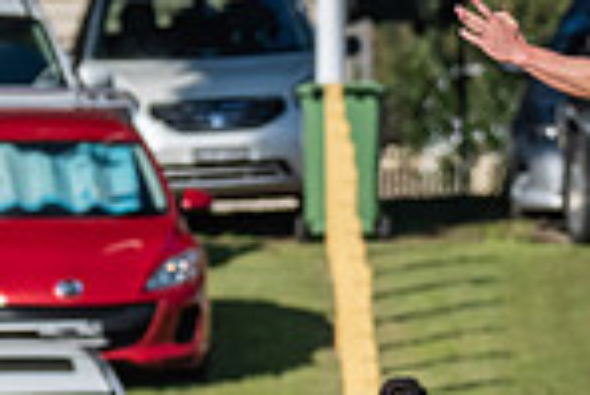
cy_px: 377
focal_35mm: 1650
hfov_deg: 1.2
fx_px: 27068
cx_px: 1029
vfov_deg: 0.8
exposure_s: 1/2500
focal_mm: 280
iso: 800
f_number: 10
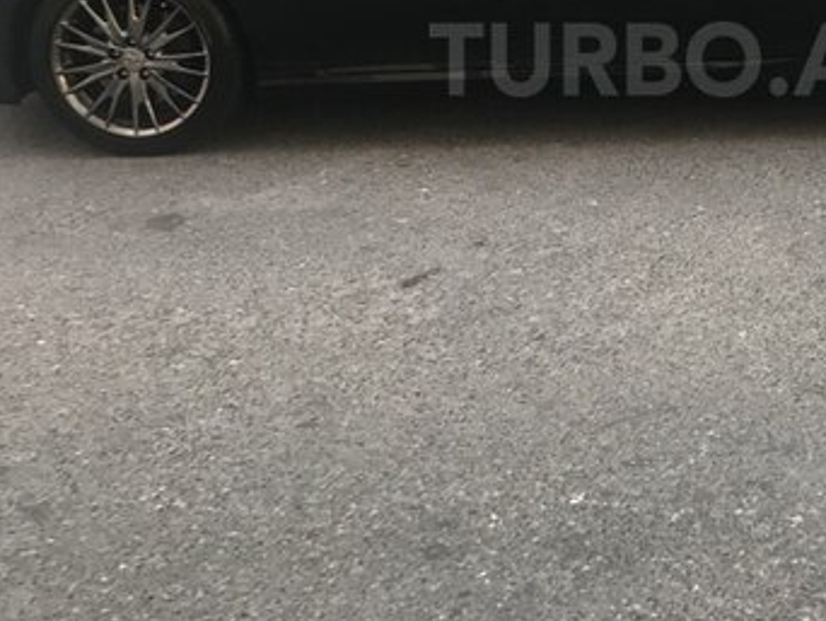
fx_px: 1289
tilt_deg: -14.4
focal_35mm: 54
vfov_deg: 26.2
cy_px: 59
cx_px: 676
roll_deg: +0.2
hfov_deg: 34.3
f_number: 1.8
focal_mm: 3.99
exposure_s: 1/50
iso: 32
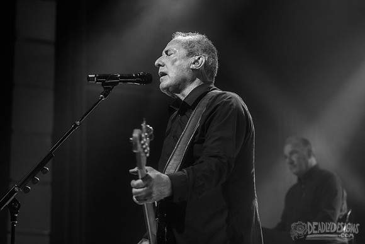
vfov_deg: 14.0
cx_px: 182
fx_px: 991
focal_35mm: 98
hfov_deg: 20.9
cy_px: 105
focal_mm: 86
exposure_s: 1/200
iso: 2500
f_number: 3.2
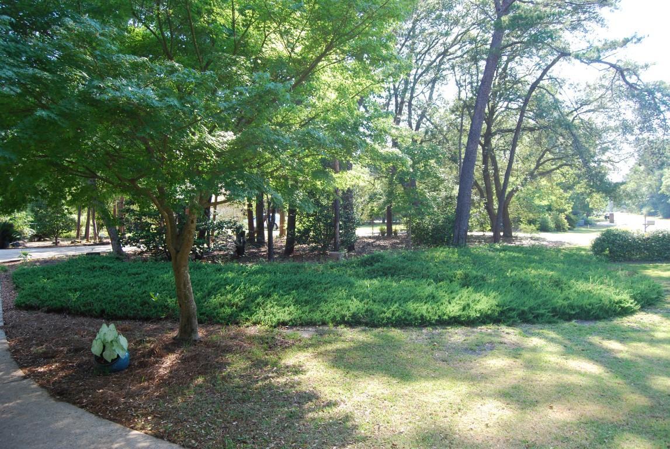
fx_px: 503
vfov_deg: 48.1
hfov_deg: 67.3
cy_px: 224
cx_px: 335
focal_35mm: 27
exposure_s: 1/100
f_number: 5
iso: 200
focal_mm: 18
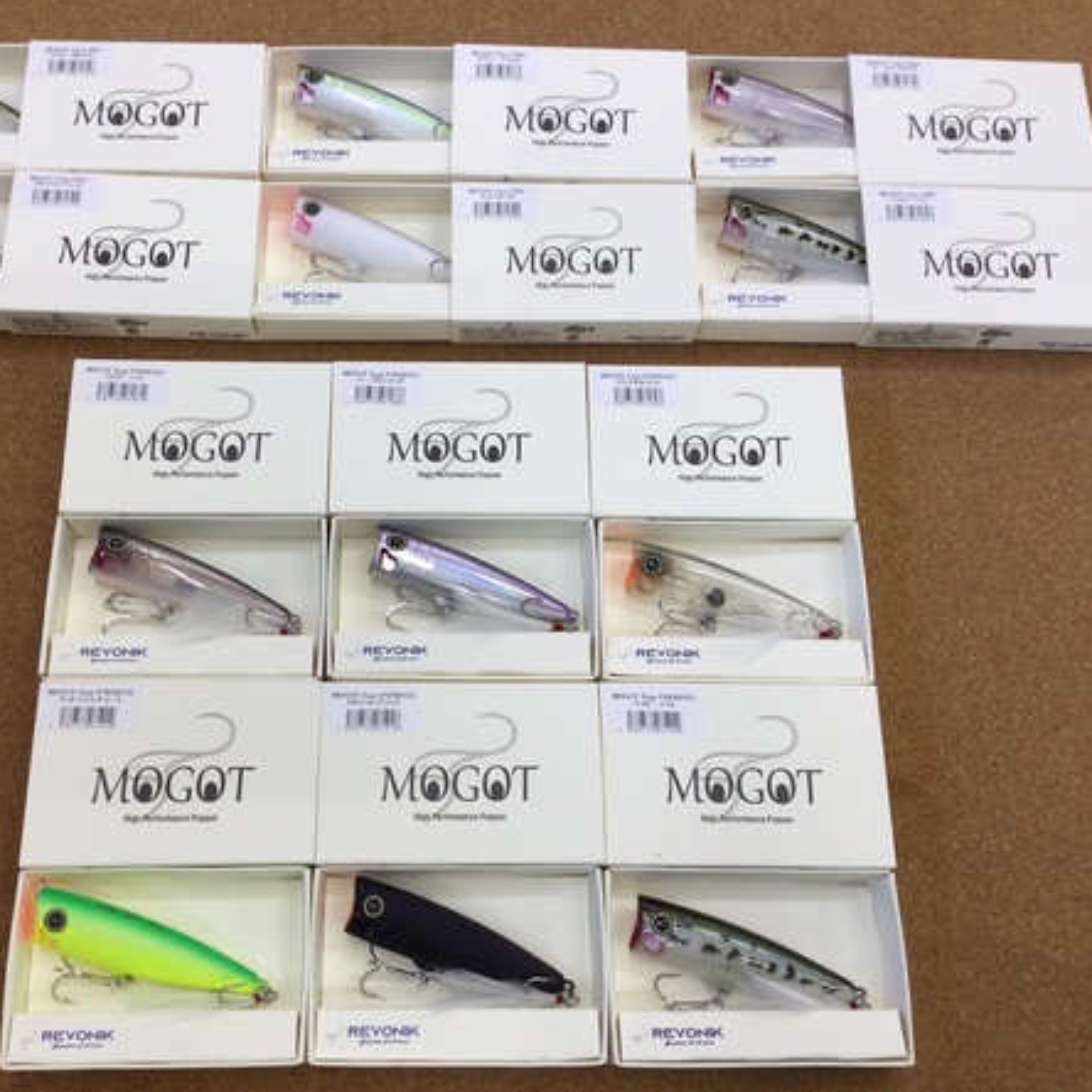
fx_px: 1321
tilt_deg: -71.4
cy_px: 541
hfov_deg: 44.8
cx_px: 455
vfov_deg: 44.9
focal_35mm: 37
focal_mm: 3.3
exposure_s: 1/60
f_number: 2.4
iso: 32
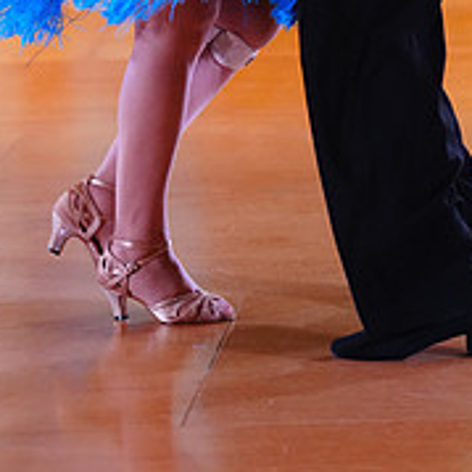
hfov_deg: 5.1
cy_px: -277
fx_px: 5307
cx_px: 260
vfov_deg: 5.0
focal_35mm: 344
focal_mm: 125
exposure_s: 1/400
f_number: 2.8
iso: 5000
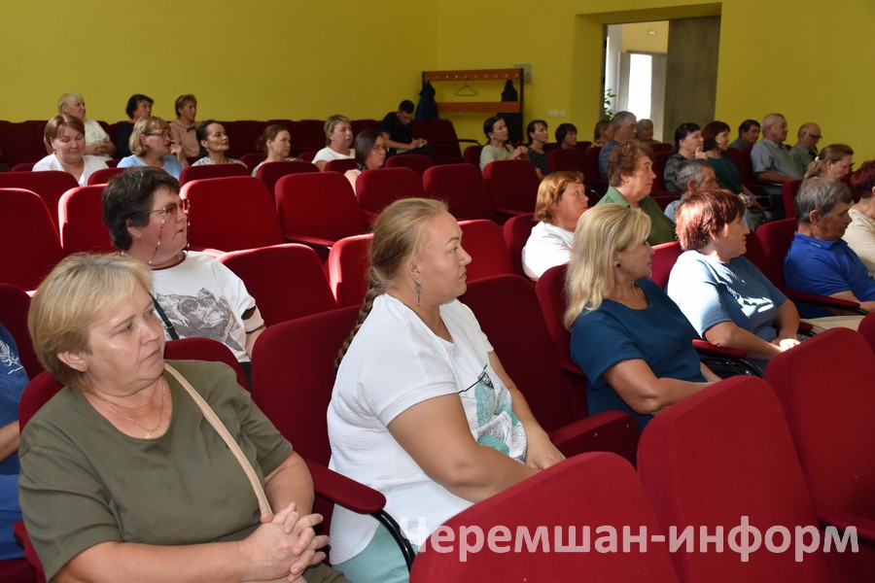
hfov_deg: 49.6
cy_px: 292
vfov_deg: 34.2
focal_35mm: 39
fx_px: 948
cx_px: 438
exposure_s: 1/200
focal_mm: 26
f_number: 4.5
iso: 800
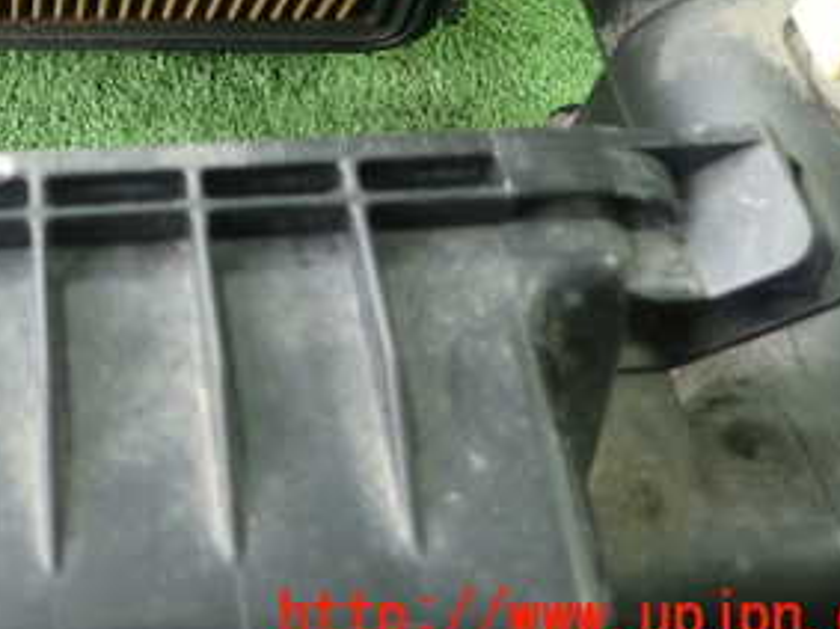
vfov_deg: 26.0
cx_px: 59
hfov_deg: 33.9
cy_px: -12
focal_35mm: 53
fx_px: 1286
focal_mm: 4.5
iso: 200
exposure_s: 1/40
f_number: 2
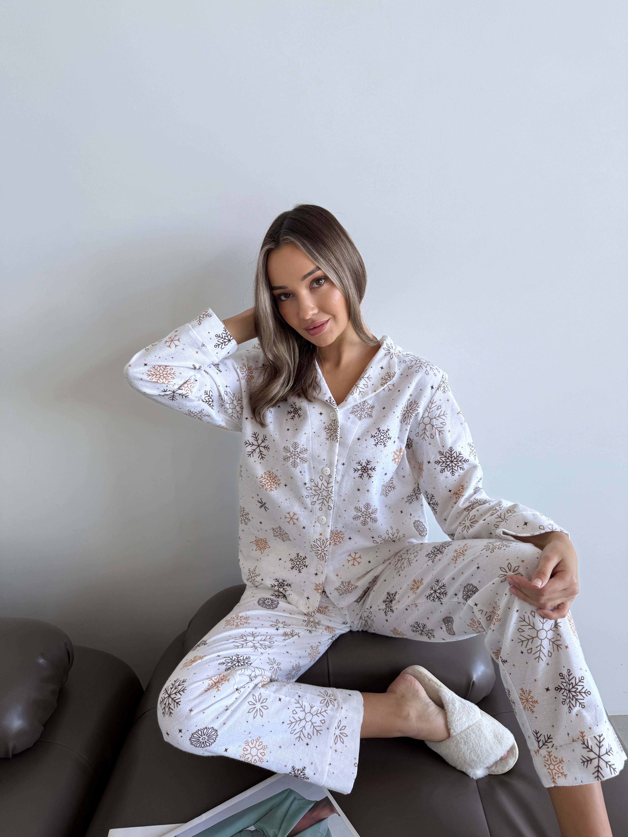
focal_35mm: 24
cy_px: 418
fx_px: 581
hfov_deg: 56.8
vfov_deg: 71.6
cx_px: 314
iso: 50
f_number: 1.78
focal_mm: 6.76
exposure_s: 1/139
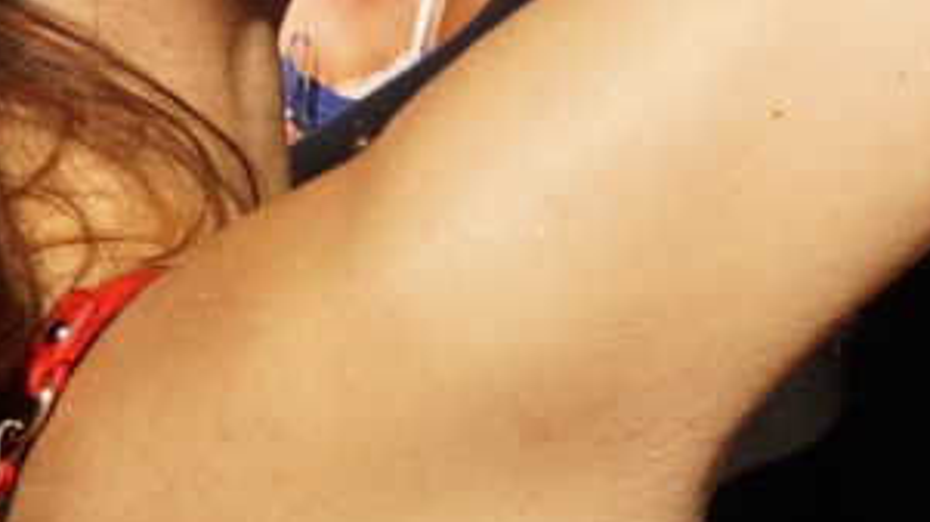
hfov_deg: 9.2
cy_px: -371
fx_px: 5768
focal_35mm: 234
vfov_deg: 5.1
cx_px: 865
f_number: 18
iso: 250
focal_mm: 35
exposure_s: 1/200
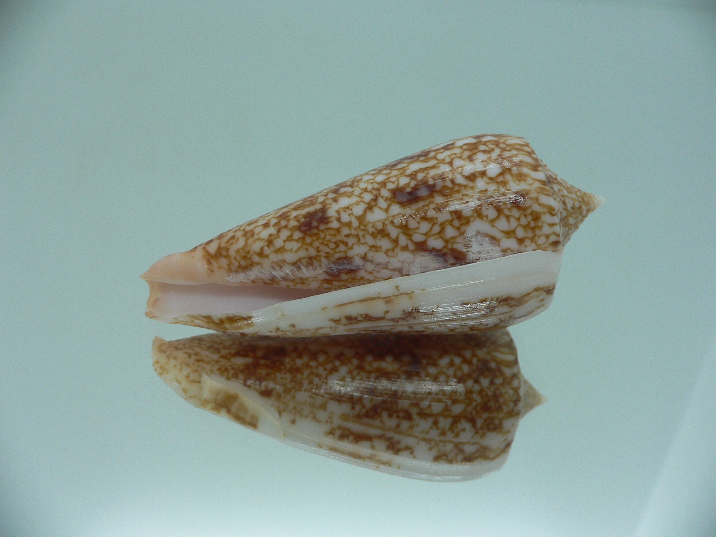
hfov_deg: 52.6
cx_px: 358
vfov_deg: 40.7
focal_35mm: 35
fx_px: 724
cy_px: 268
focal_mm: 4.6
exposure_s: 1/60
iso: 80
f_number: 2.8
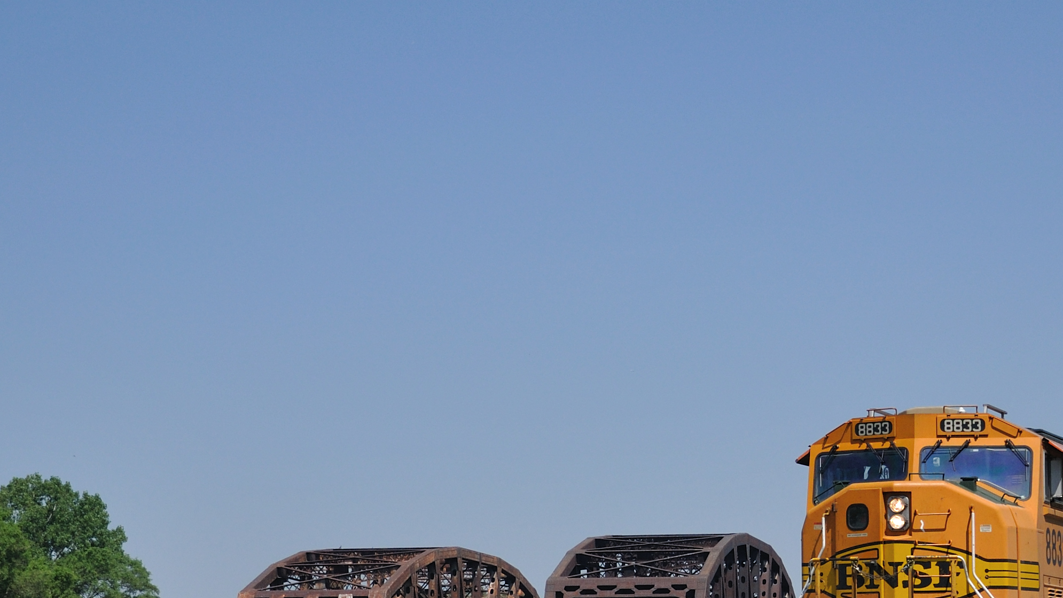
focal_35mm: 115
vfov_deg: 10.5
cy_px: 498
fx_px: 3241
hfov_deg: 18.6
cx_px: 658
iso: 200
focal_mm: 34
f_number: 5.6
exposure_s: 1/640
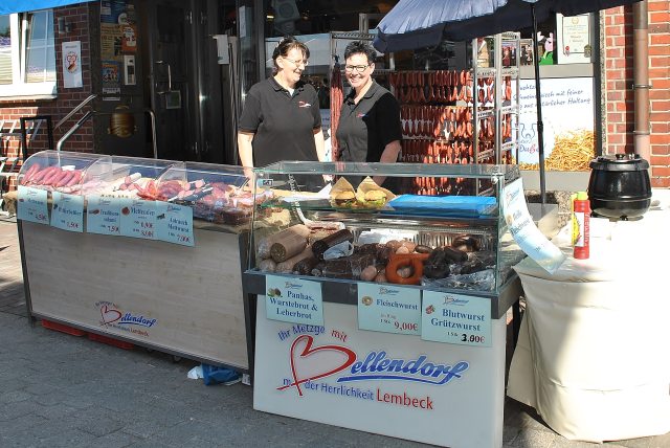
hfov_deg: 67.3
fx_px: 503
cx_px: 335
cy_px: 224
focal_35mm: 27
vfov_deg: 48.0
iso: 100
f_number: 8
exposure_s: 1/200
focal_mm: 18
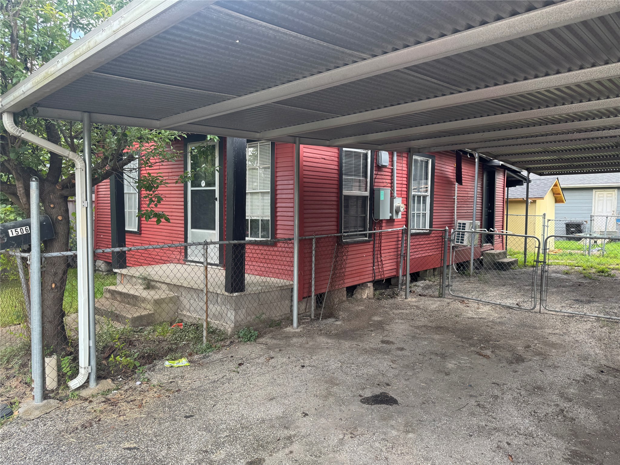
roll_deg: -1.1
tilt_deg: -4.0
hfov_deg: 71.6
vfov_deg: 56.8
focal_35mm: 24
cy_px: 232
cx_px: 310
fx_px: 430
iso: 80
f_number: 1.78
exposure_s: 1/358
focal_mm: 6.76
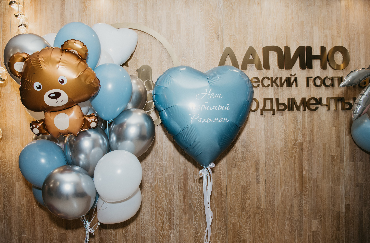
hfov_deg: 70.4
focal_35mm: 26
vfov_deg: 49.7
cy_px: 131
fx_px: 262
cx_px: 174
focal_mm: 24
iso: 400
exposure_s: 1/160
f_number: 5
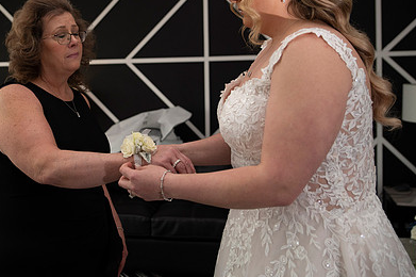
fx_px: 496
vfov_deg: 30.8
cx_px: 131
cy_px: 83
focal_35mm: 43
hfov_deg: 44.6
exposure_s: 1/1600
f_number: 2.8
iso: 1600
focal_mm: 29
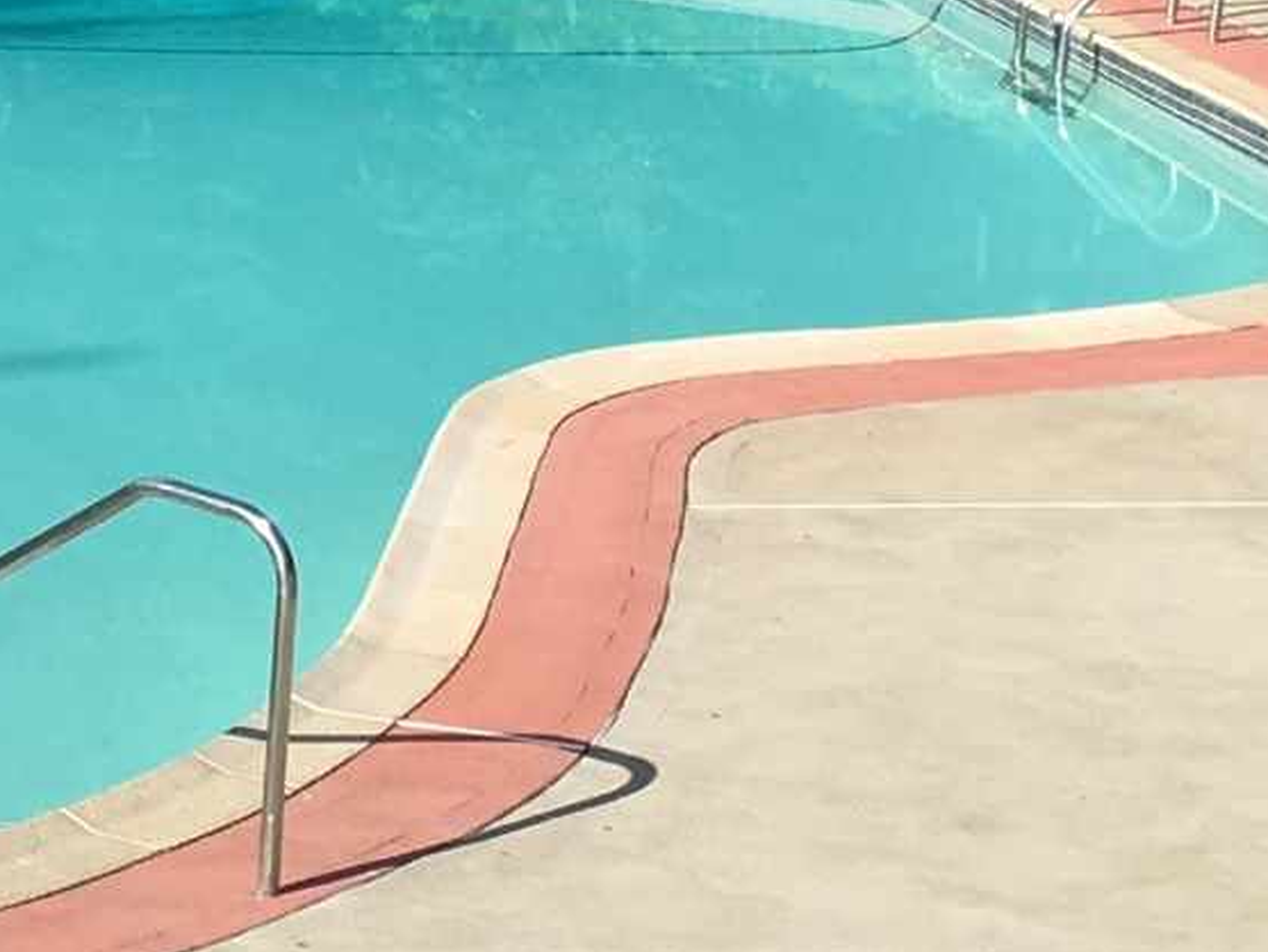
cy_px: -348
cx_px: -681
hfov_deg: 11.8
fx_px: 5862
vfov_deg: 9.1
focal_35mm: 160
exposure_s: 1/1221
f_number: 2.2
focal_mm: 4.15
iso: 25
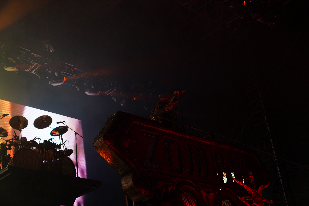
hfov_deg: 33.9
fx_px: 506
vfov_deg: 23.0
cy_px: 103
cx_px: 154
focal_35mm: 59
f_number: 4
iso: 100
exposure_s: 1/60
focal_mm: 59
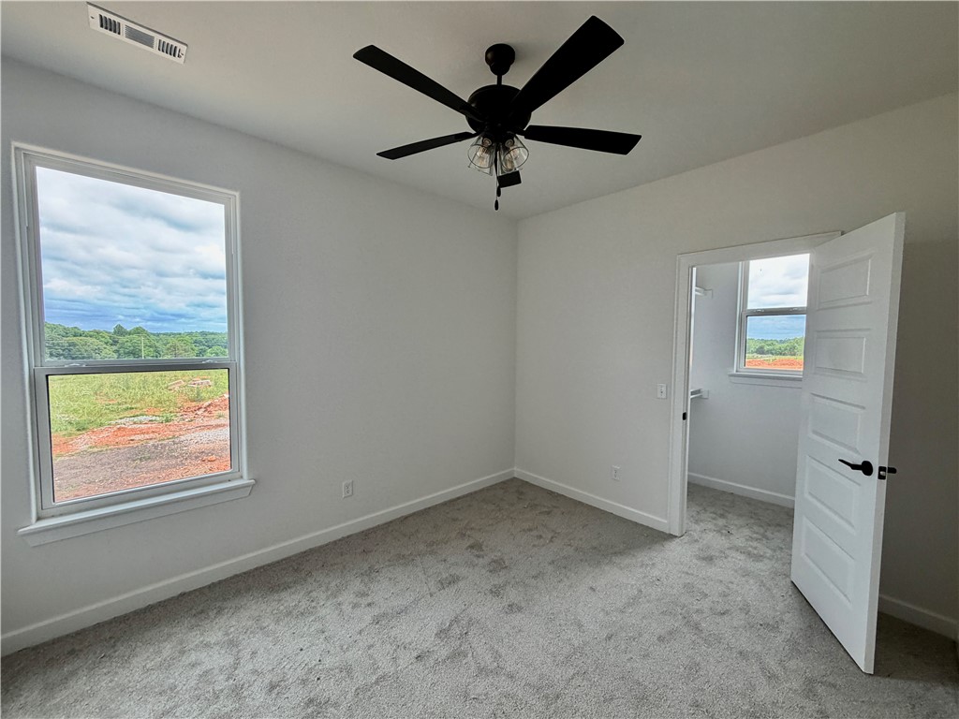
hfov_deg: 102.1
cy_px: 360
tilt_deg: -2.6
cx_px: 480
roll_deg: -2.1
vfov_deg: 85.7
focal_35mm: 14
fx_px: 388
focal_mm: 2.22
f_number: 2.2
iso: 64
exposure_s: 1/121
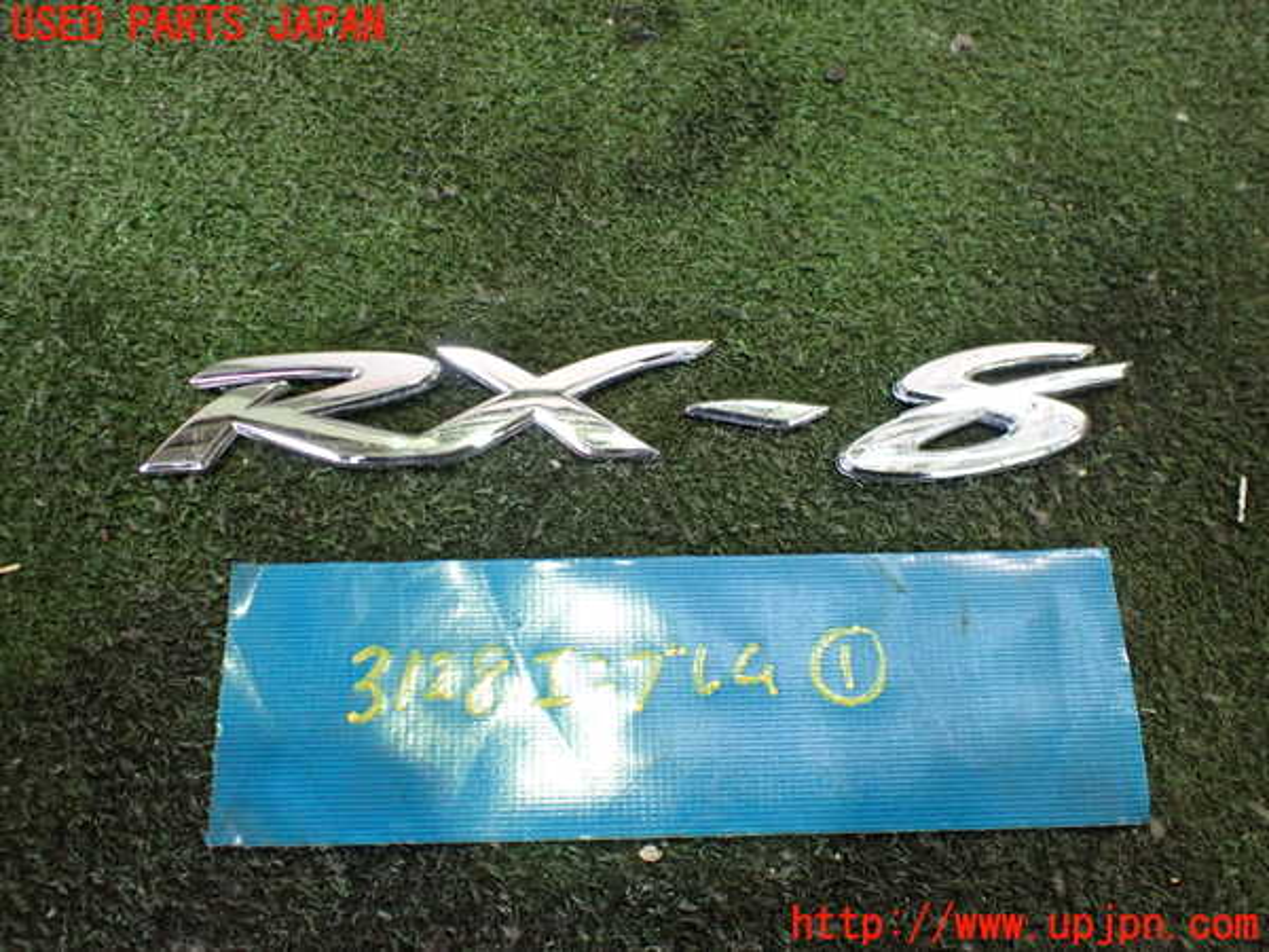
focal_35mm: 30
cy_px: 476
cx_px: 634
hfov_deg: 60.0
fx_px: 1100
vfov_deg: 46.8
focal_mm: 5.4
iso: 800
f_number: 2.3
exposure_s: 1/80
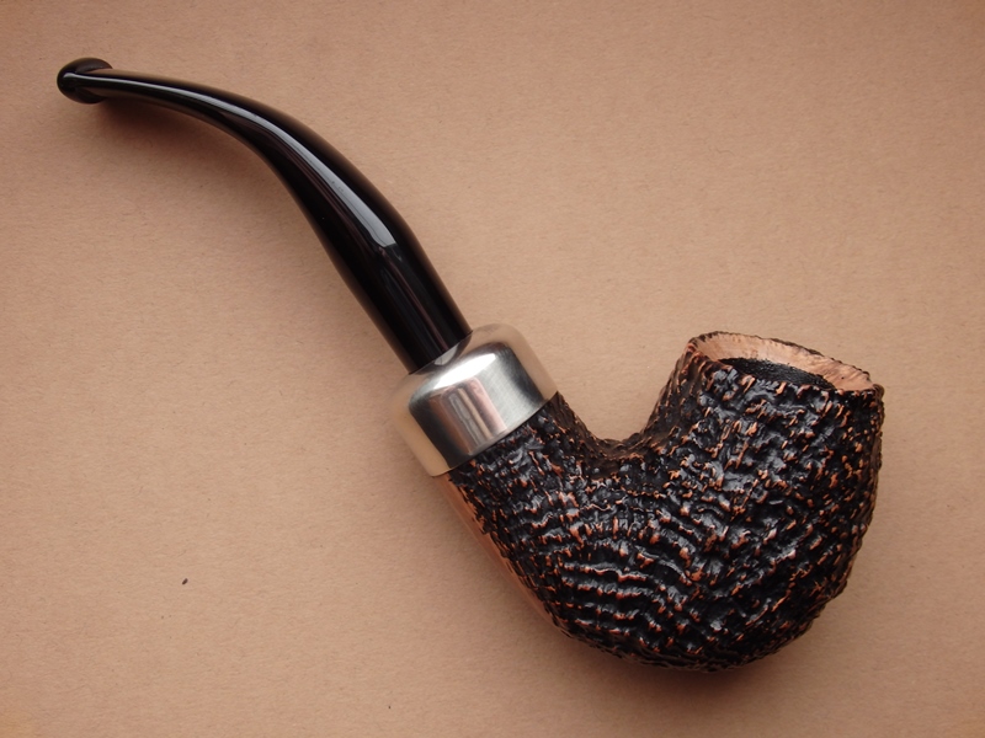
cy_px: 369
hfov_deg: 38.9
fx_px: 1394
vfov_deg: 29.7
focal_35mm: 49
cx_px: 492
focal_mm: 8.9
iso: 125
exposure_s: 1/30
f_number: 4
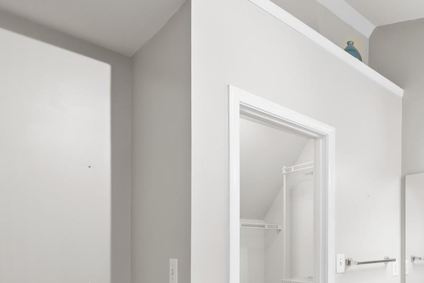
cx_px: 358
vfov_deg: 43.0
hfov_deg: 58.7
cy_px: 248
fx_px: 330
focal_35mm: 28
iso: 250
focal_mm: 12
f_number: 9
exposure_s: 1/1.67
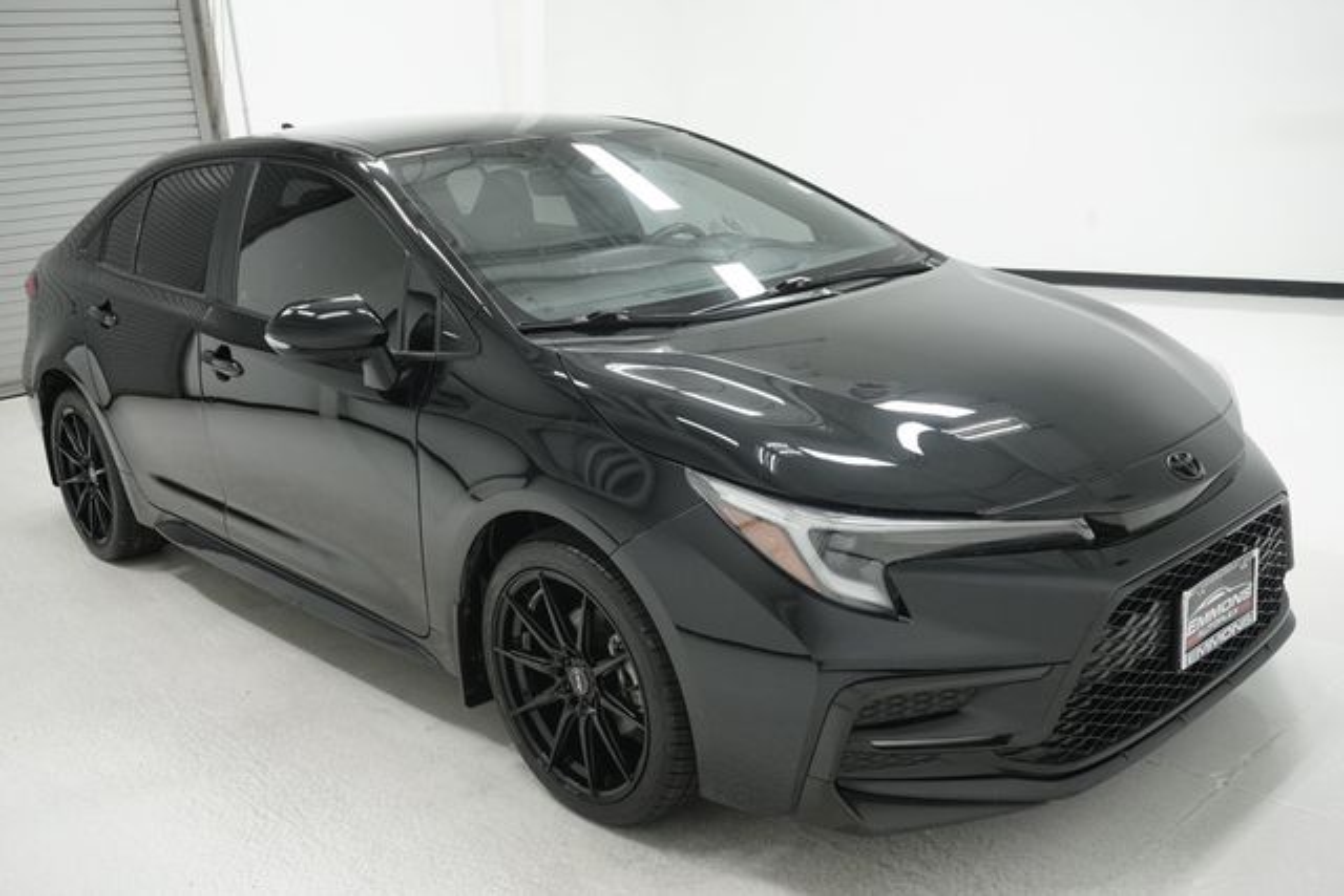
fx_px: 1270
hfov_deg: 55.8
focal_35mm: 34
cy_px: 448
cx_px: 672
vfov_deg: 38.9
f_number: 5.6
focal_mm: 23
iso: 1000
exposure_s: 1/200
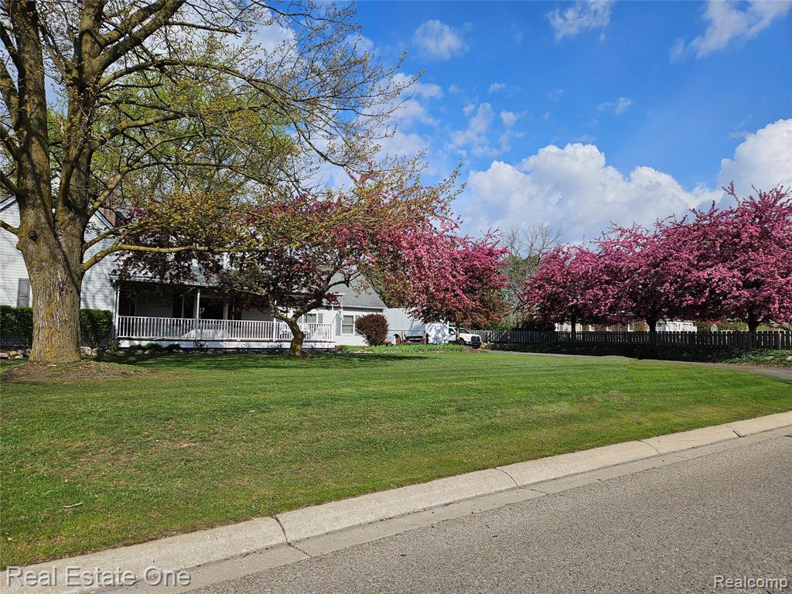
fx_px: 526
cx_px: 396
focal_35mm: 23
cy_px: 297
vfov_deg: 58.9
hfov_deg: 73.9
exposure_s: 1/2565
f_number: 1.8
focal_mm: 5.4
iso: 25
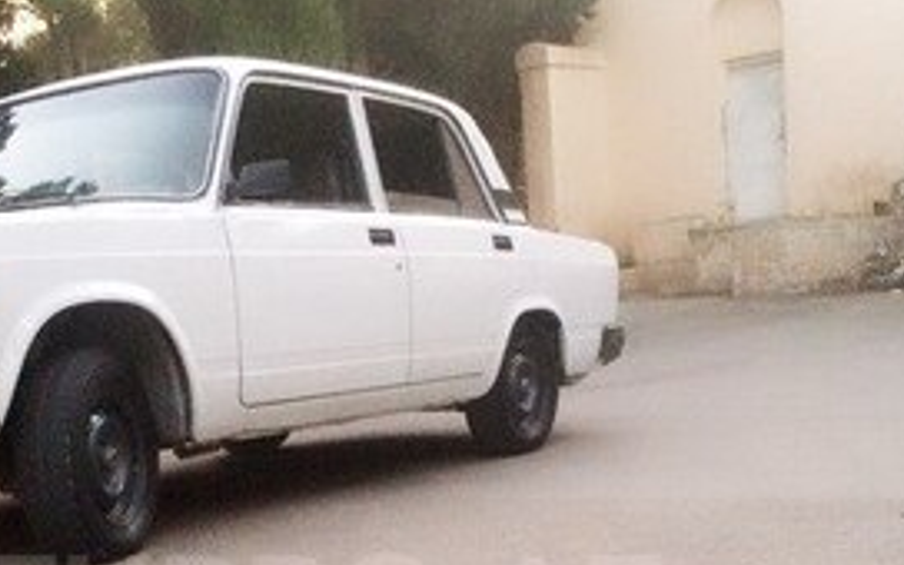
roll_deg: +7.8
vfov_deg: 22.0
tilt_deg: -18.3
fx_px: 1380
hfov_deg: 36.0
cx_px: 322
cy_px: 605
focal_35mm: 56
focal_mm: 4.15
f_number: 2.2
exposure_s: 1/17
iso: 320
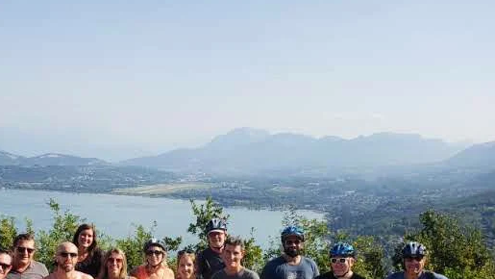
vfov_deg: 26.1
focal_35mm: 44
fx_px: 578
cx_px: 127
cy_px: 262
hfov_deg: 44.9
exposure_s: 1/1002
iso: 50
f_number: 2.4
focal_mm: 4.3
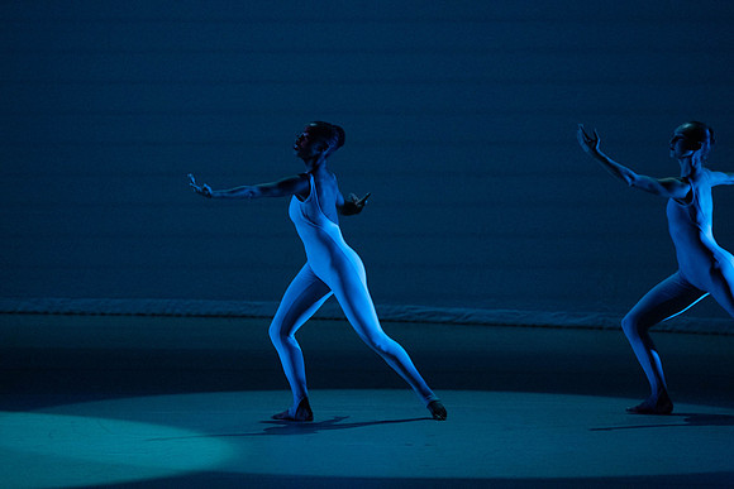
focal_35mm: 333
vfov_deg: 4.1
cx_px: 367
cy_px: 244
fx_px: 6791
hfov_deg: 6.2
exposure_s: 1/400
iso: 16000
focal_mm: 333
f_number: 5.6
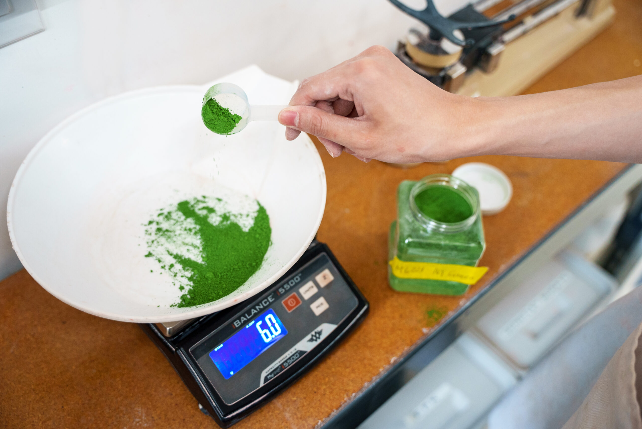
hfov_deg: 48.8
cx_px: 321
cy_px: 214
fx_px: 708
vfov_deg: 33.7
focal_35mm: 40
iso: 800
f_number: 2.8
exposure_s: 1/200
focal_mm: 39.7
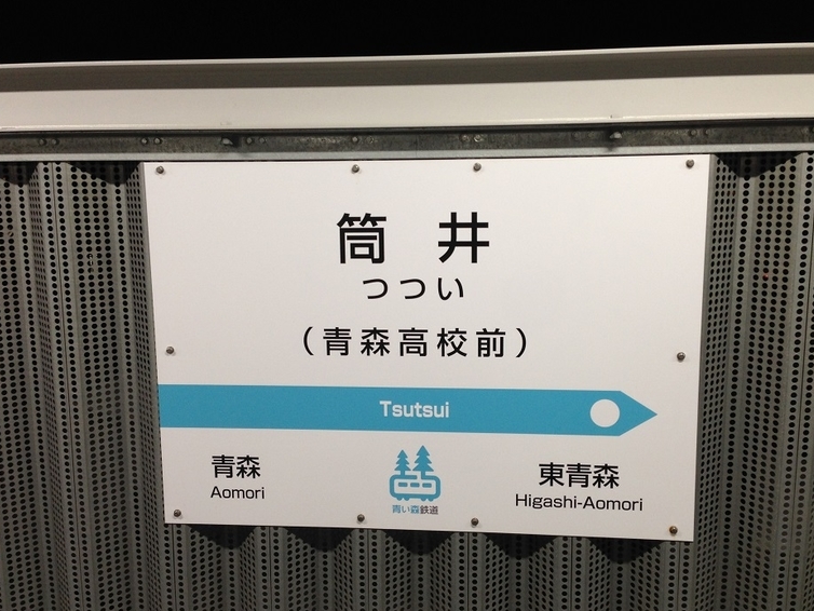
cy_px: 311
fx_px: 823
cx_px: 420
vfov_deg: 40.7
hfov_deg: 52.6
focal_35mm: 35
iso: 64
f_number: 2.4
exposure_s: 1/20
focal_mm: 4.12
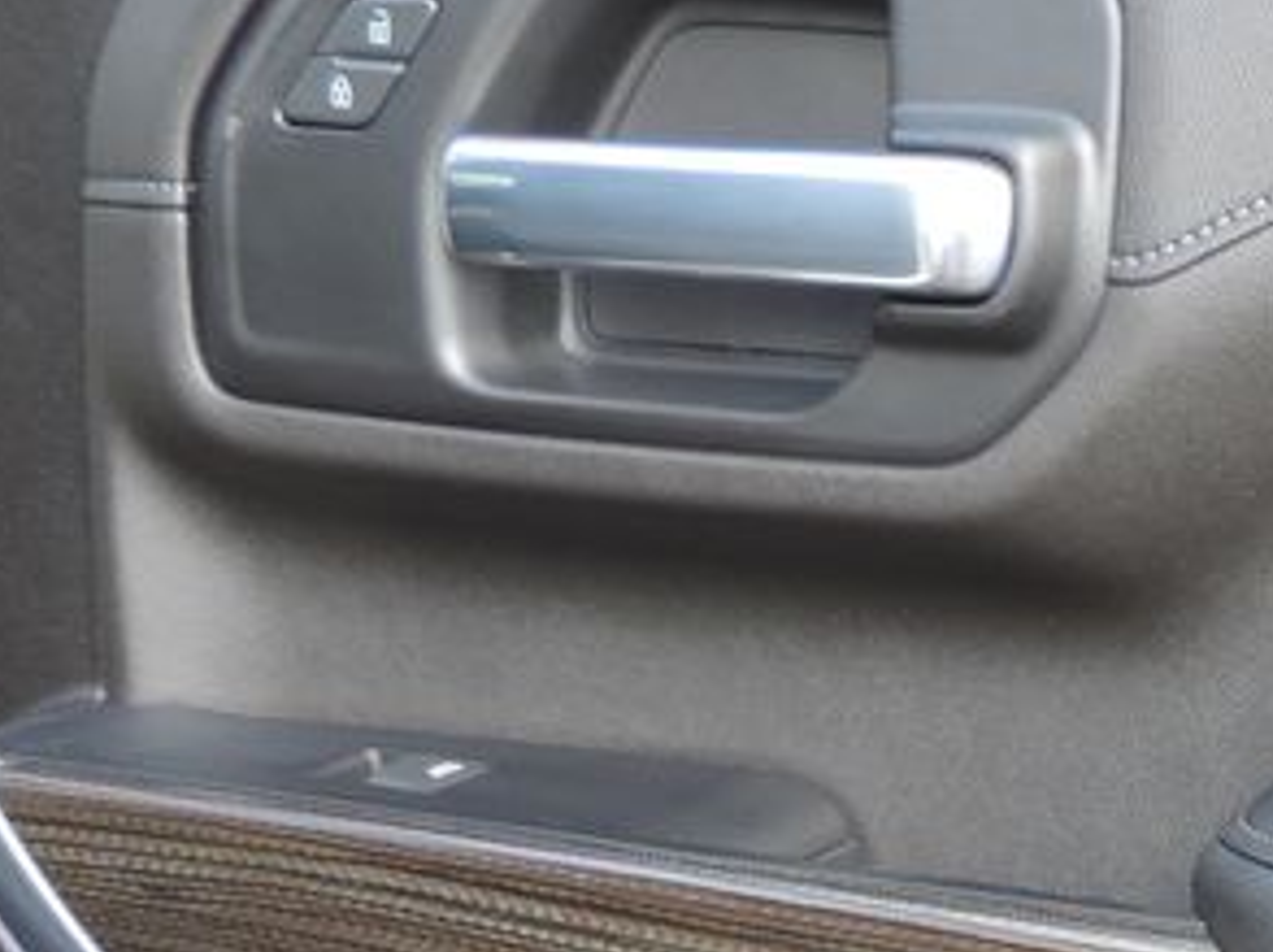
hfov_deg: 17.5
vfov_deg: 13.4
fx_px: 3857
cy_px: 1374
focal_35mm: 105
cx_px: 1707
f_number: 3
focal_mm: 4.3
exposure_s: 1/60
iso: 80
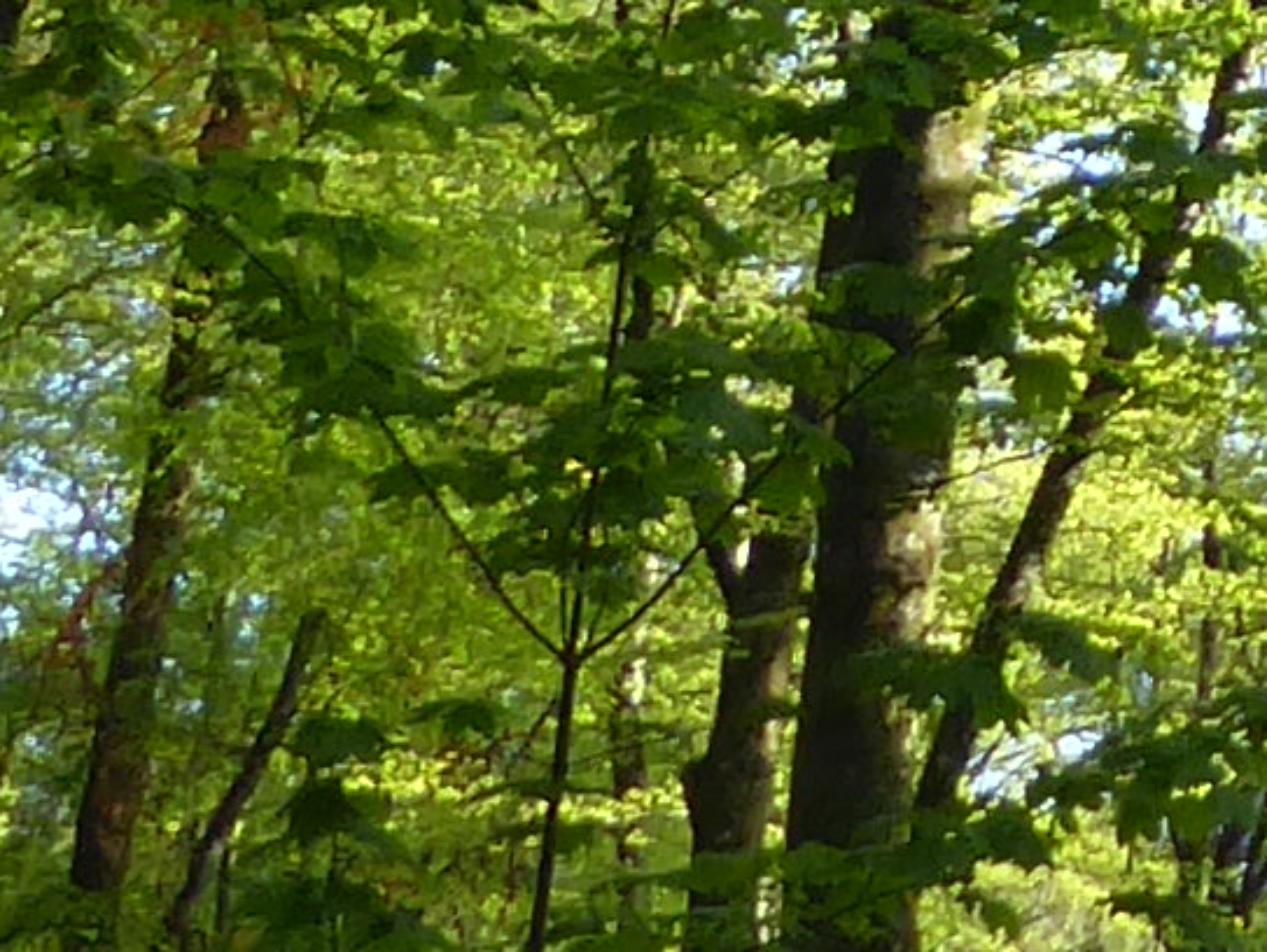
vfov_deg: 8.0
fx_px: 6739
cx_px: 3243
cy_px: -271
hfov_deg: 9.4
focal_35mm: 184
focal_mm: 4.3
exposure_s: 1/200
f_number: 3.3
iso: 160
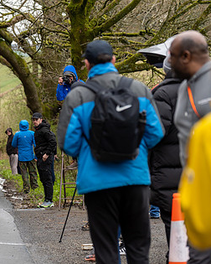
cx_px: -18
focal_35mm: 178
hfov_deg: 8.6
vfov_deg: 10.8
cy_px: 141
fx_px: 1389
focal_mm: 103
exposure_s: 1/1000
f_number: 3.5
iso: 640
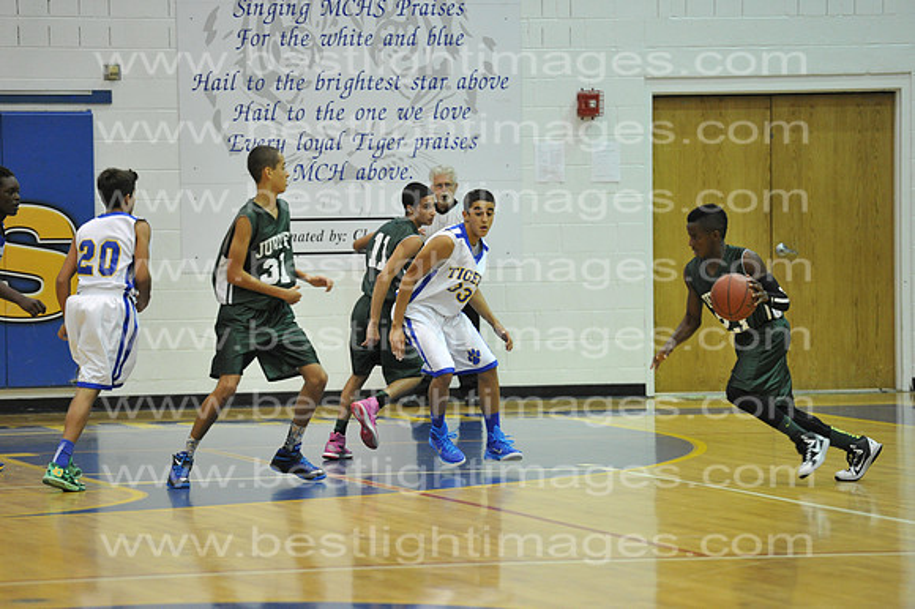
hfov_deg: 10.3
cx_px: 458
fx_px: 5080
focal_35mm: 200
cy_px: 304
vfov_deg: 6.9
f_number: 3.2
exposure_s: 1/400
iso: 5000
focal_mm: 200
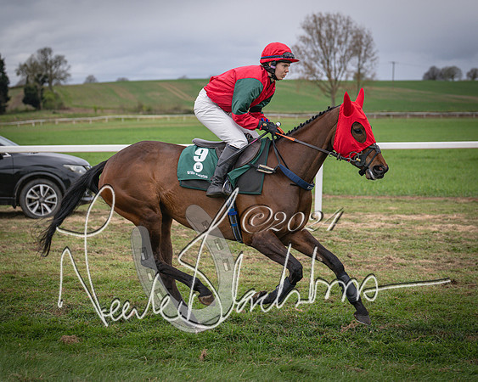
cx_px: 199
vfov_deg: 15.5
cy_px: 203
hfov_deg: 19.3
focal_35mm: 99
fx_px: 1402
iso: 400
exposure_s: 1/1600
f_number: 3.2
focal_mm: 70
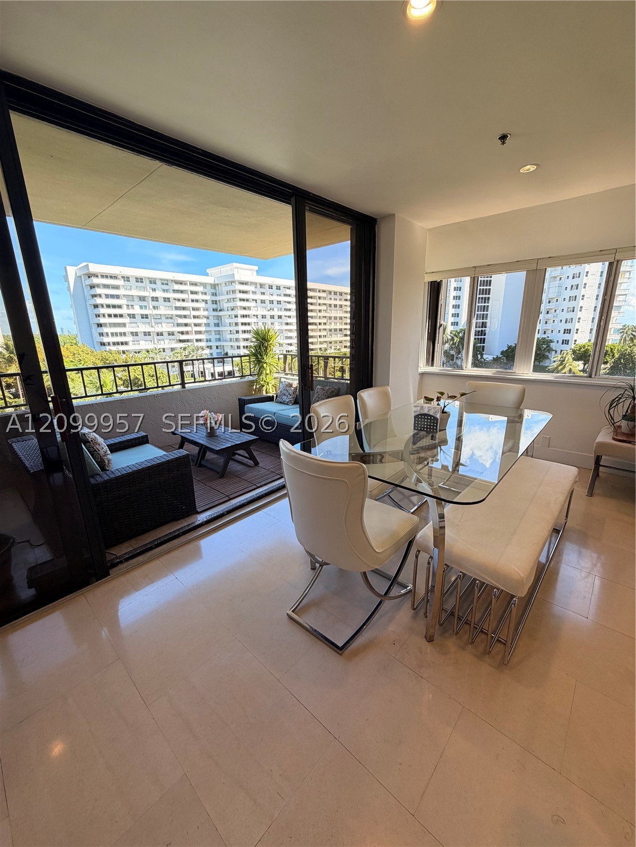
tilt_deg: -14.7
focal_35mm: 14
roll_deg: +2.0
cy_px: 424
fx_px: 343
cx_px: 318
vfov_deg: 102.1
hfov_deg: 85.7
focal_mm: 2.22
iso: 50
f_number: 2.2
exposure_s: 1/224
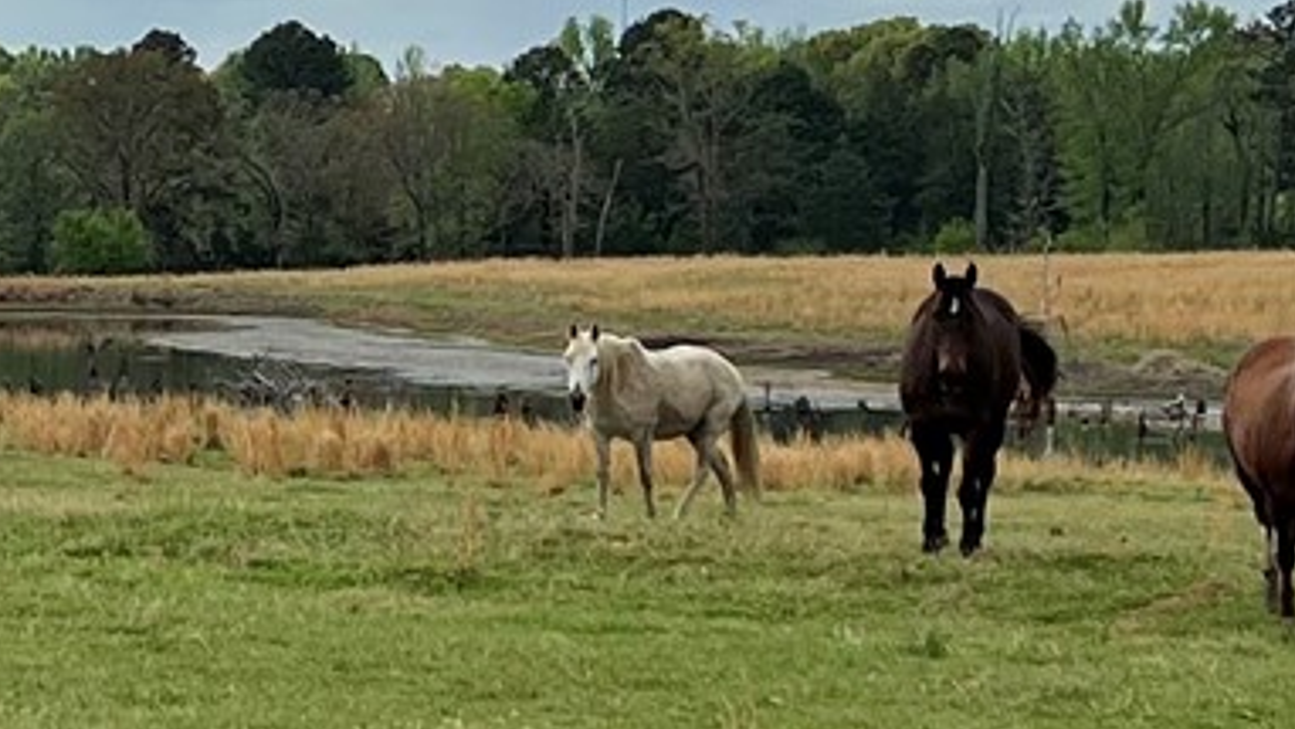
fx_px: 5220
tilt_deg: -1.8
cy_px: 244
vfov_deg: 8.0
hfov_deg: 13.8
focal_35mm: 152
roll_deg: -0.7
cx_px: -163
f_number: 1.5
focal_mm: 5.7
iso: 50
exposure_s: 1/5882
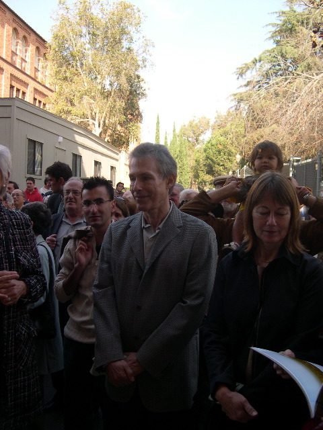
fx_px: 473
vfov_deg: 49.0
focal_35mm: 38
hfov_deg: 37.7
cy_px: 215
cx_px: 162
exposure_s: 1/312
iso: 100
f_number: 2.8
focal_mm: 8
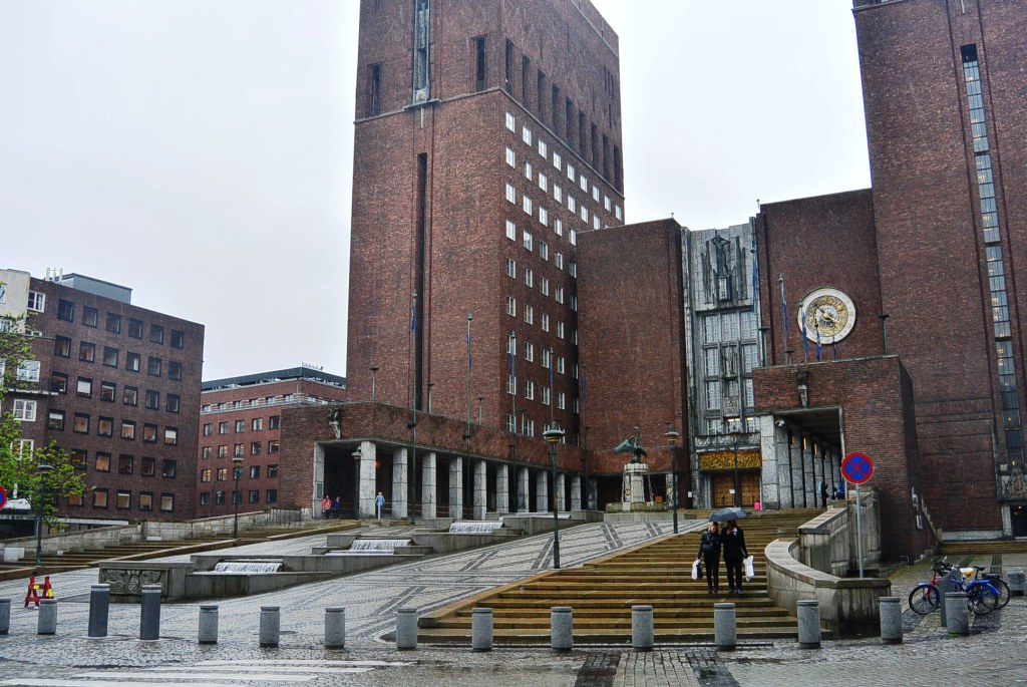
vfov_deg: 40.1
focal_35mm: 33
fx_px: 942
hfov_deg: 57.2
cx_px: 514
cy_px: 344
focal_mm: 12.5
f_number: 3.8
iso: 200
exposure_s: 1/200
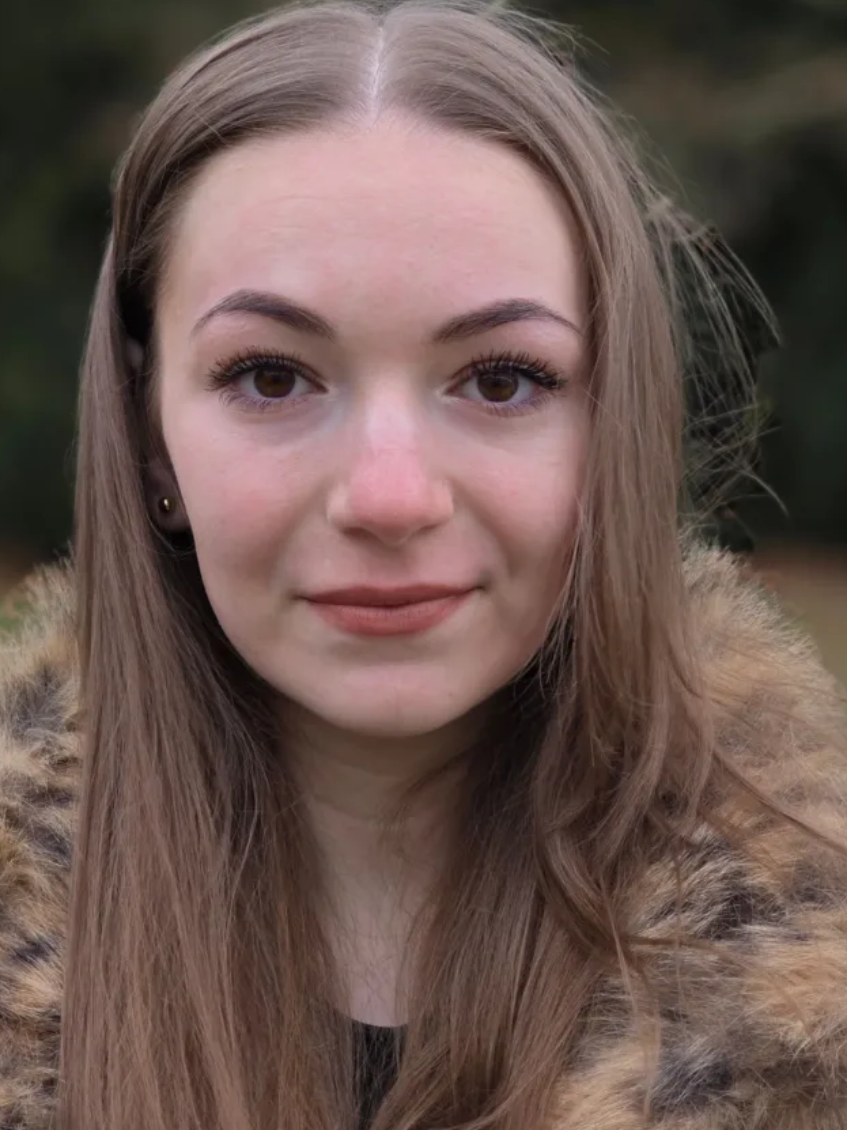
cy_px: 567
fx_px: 2774
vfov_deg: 23.0
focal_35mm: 85
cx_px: 415
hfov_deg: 17.4
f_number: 2.4
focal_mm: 7.9
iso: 50
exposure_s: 1/247
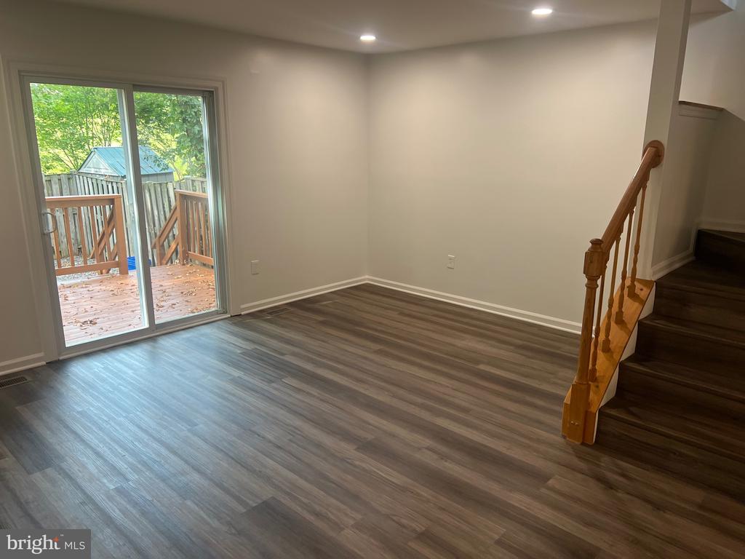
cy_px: 280
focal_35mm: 26
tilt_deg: -14.5
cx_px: 372
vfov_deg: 53.1
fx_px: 560
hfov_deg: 67.3
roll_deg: +0.6
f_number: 1.5
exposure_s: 1/120
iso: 100
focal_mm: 5.7
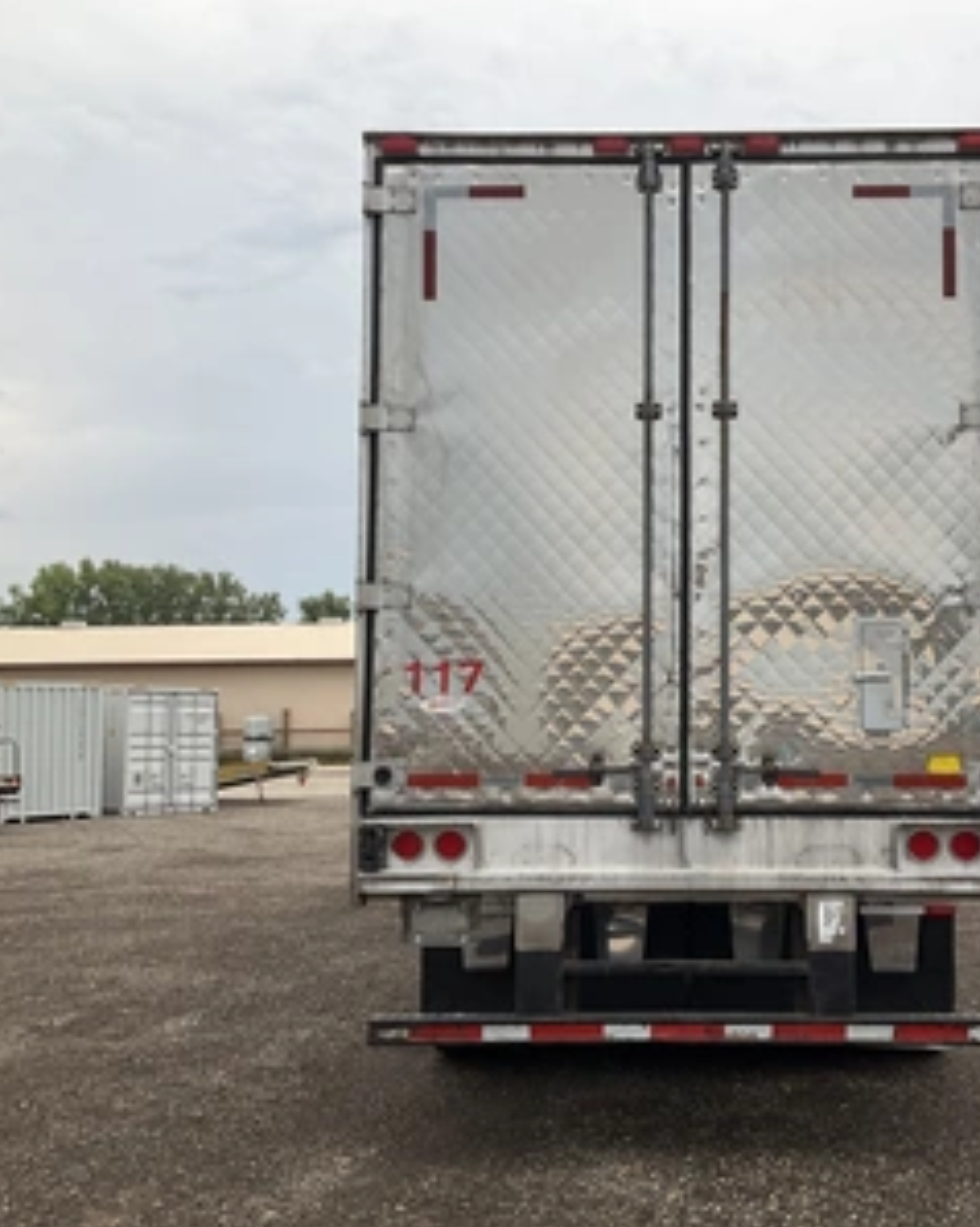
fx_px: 1379
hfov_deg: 38.5
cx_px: 679
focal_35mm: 38
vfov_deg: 48.0
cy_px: 614
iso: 25
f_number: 1.8
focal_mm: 3
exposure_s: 1/370
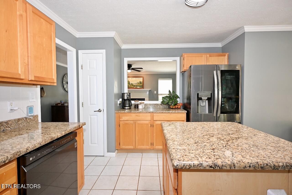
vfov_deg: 67.4
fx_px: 146
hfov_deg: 90.0
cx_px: 146
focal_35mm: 18
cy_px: 98
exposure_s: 1/60
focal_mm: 12
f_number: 4
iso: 360
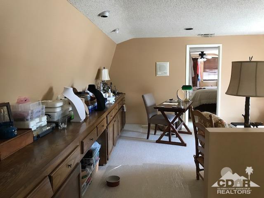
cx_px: 132
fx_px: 214
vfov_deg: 49.7
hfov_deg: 63.4
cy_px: 99
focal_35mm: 28
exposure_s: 1/15
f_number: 1.8
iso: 50
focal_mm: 3.99
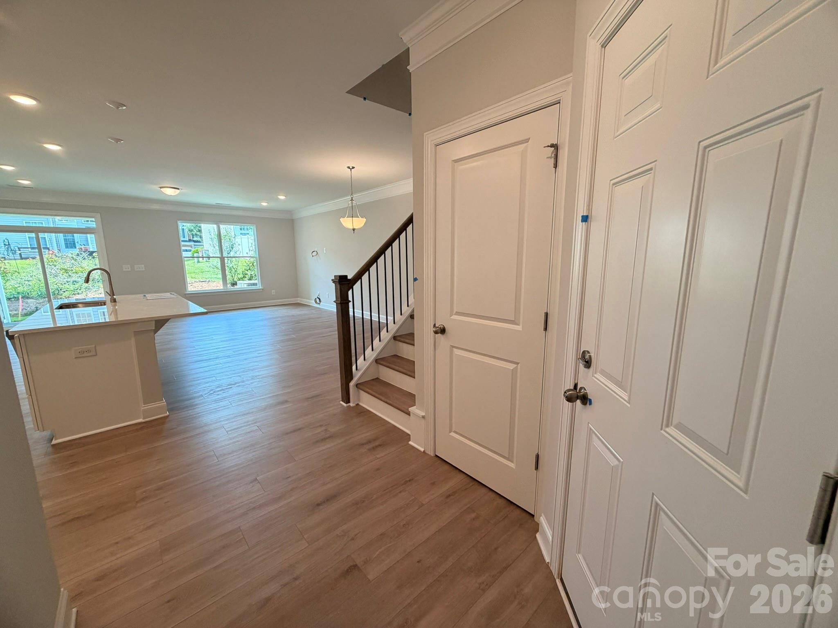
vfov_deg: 85.7
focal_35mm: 14
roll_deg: +1.0
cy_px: 314
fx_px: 339
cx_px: 419
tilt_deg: -9.1
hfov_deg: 102.1
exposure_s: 1/120
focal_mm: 2.22
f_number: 2.2
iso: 160
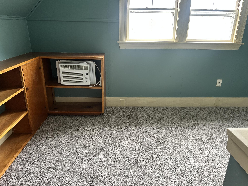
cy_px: 93
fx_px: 186
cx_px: 124
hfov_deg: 67.3
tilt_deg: -20.5
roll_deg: -0.6
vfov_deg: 53.1
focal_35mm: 26
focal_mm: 5.7
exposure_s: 1/69
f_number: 1.5
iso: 125
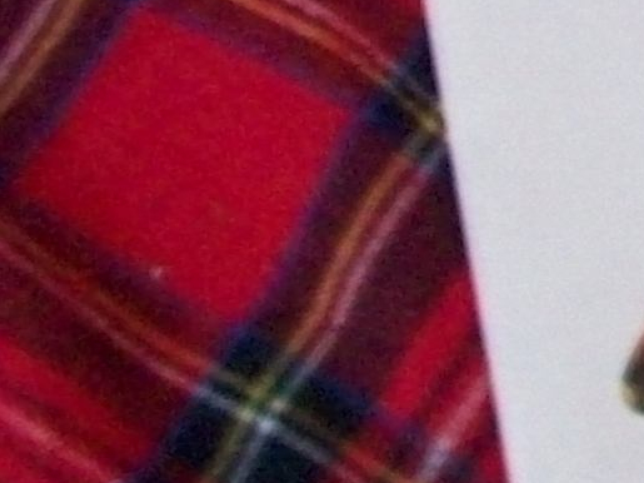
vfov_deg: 5.9
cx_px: 1980
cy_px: -888
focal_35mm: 237
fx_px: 4408
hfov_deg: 7.3
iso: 200
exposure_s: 1/8
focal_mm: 6.2
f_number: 2.8
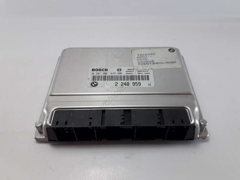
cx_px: 120
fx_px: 194
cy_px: 90
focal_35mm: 28
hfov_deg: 63.5
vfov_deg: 49.7
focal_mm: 3.7
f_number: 1.9
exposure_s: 1/100
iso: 64
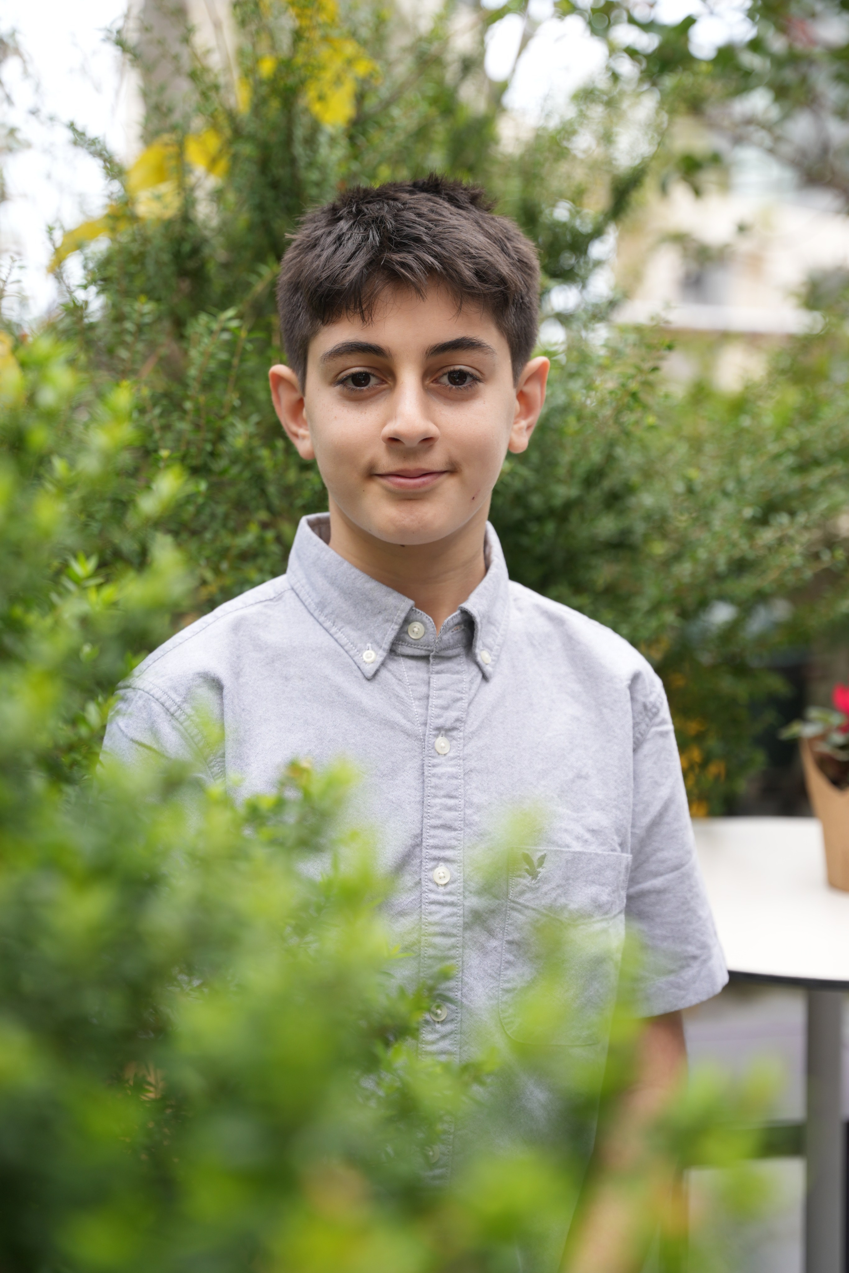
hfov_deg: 24.4
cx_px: 424
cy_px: 636
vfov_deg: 35.9
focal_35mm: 56
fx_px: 1963
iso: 160
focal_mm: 55.5
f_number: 2.8
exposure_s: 1/250
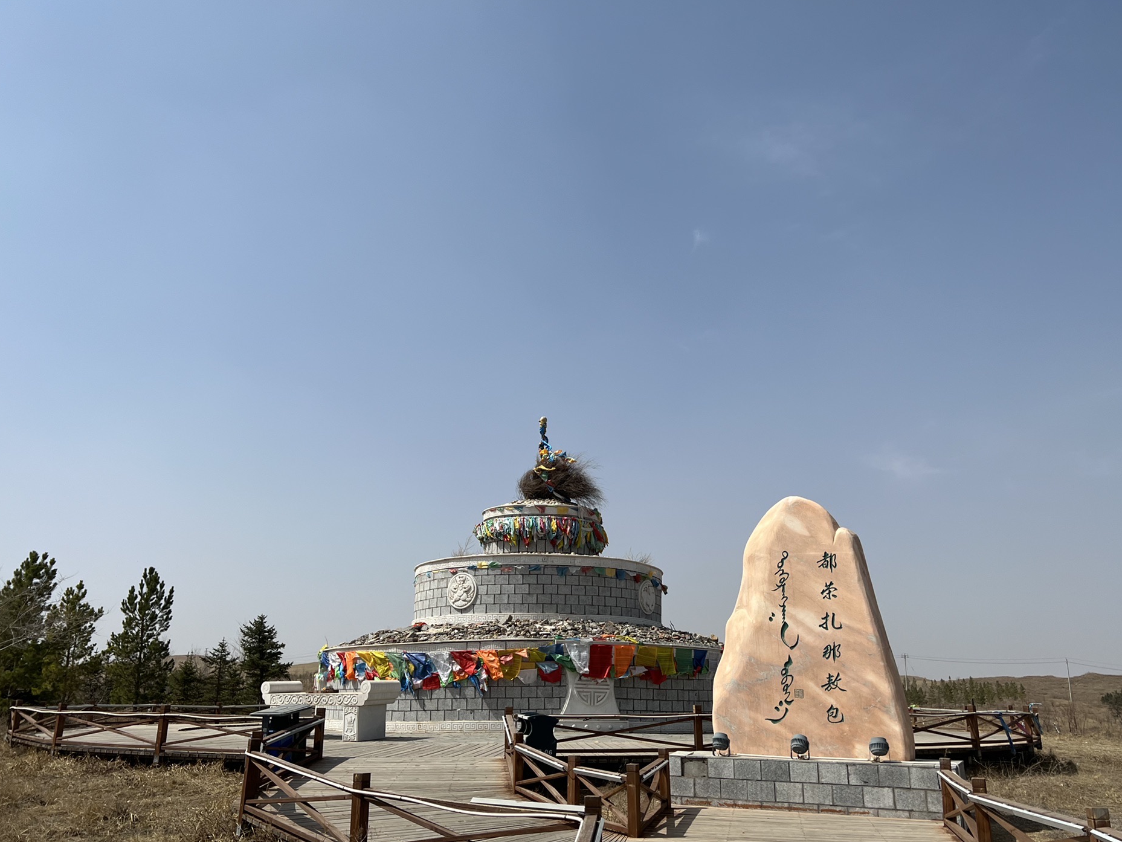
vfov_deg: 49.7
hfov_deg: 63.4
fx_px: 908
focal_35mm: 28
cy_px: 450
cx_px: 586
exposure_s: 1/9434
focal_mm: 5.7
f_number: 1.5
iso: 50
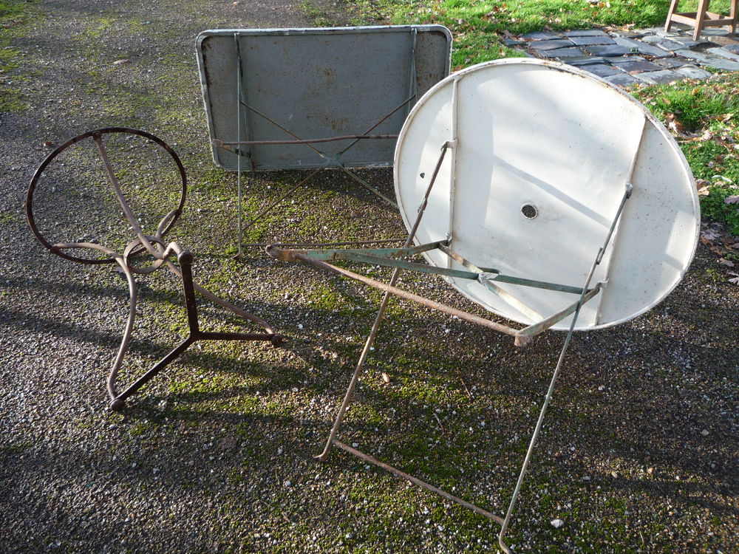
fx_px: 640
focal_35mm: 30
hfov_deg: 60.0
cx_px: 370
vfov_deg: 46.8
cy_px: 277
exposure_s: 1/100
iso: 100
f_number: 3.5
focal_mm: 5.2
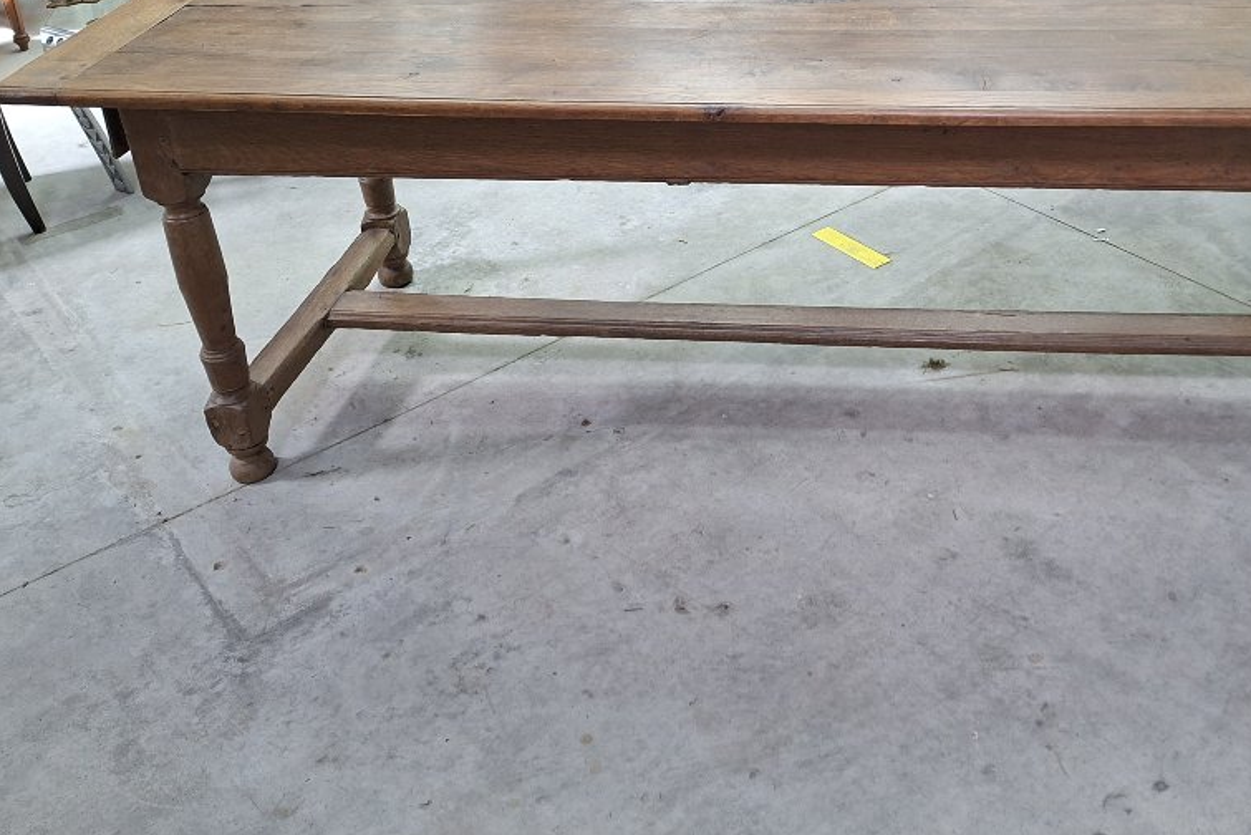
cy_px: 139
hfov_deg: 49.6
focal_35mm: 38
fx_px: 1321
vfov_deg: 33.8
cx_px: 860
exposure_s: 1/50
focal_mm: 5.54
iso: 320
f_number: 1.8
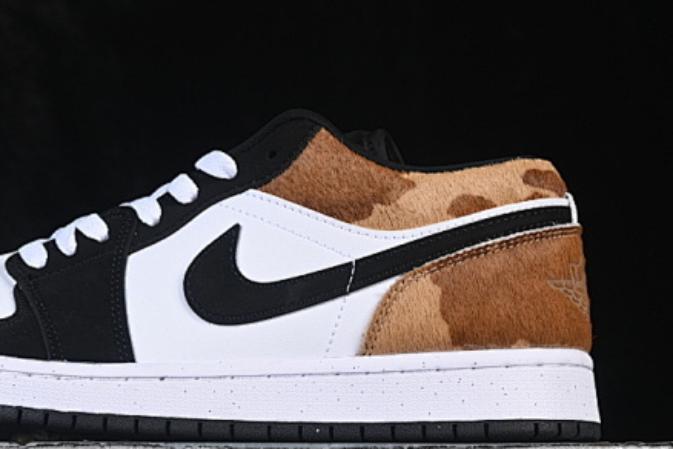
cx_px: 201
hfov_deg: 14.9
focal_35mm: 137
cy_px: 185
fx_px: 2561
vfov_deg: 10.0
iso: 160
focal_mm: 50
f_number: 8
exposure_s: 1/80
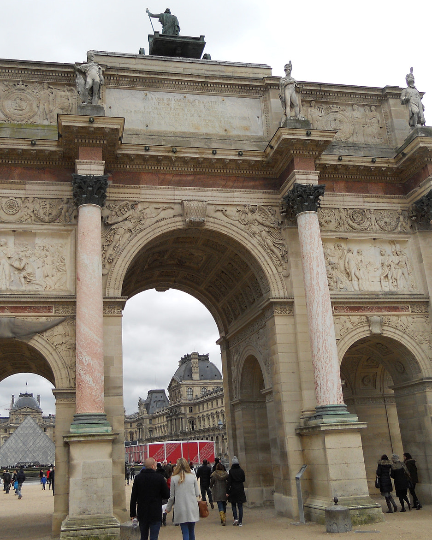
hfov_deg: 41.0
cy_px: 264
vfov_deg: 50.3
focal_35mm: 36
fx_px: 575
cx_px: 173
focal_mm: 4.9
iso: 80
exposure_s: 1/320
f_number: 3.2
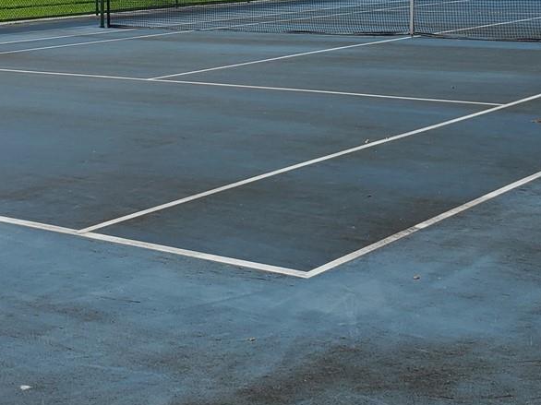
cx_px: 148
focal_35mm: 71
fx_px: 1109
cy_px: 5
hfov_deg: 27.1
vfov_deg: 20.1
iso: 50
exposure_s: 1/2329
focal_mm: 4.3
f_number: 2.4
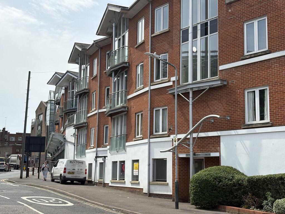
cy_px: 107
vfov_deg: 28.0
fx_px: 428
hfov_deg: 36.8
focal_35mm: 52
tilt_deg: +10.0
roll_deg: -1.0
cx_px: 142
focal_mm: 5.96
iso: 40
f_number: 1.6
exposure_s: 1/2994
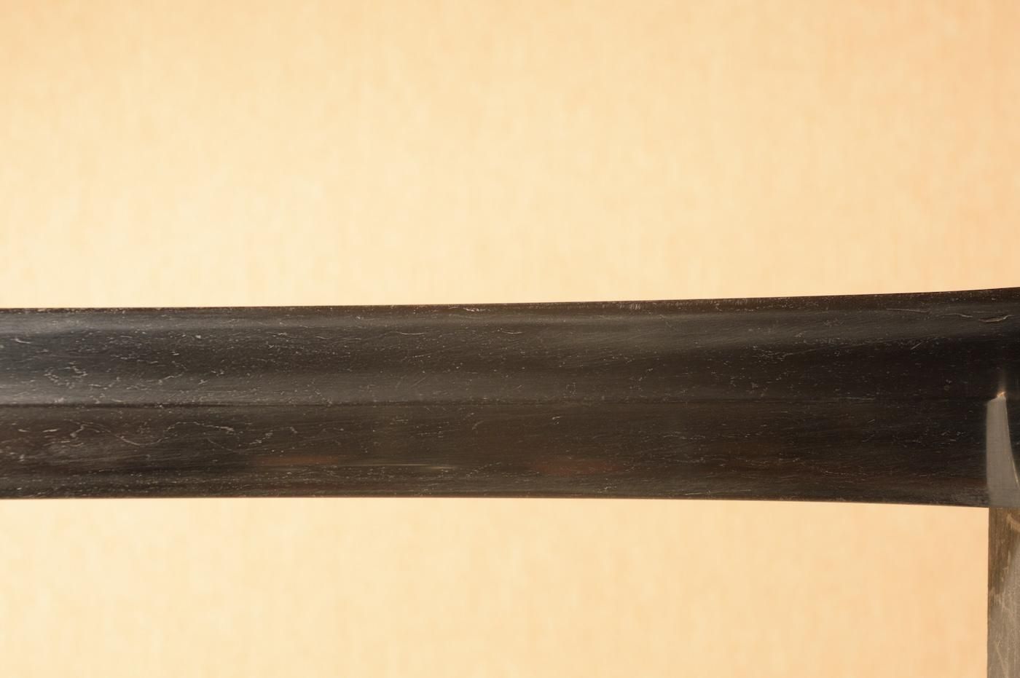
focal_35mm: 99
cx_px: 510
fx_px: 2803
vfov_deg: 13.8
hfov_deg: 20.6
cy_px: 339
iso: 400
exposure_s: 1/1.6
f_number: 11
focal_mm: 66
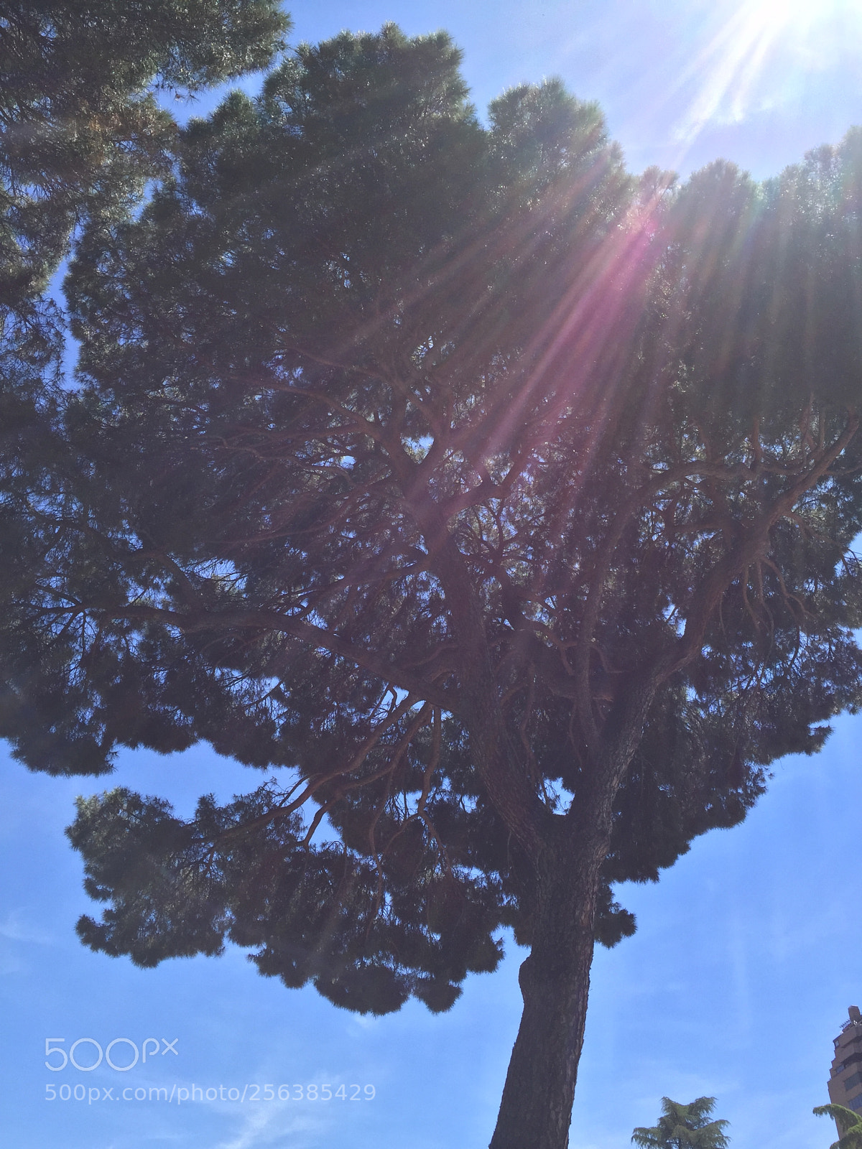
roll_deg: -3.0
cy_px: 574
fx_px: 963
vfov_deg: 61.7
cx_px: 431
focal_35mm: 29
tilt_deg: +44.8
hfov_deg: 48.2
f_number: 2.2
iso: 32
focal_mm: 4.15
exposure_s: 1/1582
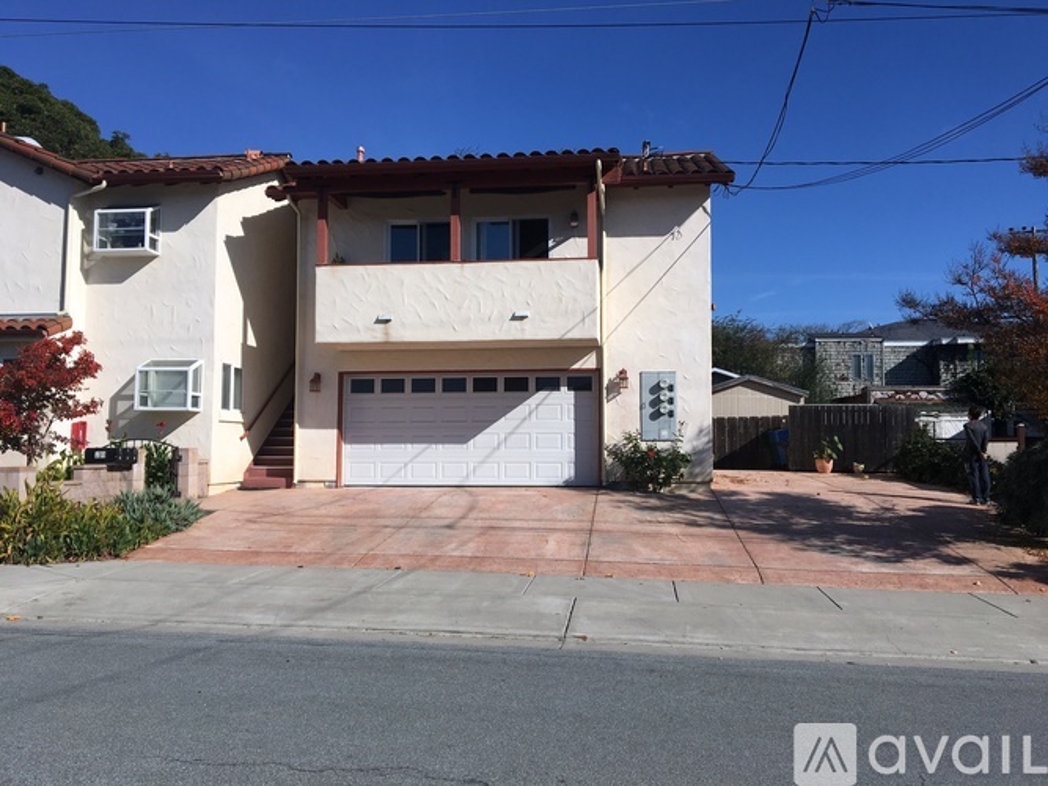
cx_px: 524
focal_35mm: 29
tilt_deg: +4.9
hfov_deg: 61.7
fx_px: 878
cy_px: 393
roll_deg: -0.4
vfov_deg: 48.2
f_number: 2.2
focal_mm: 4.15
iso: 25
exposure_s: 1/3846
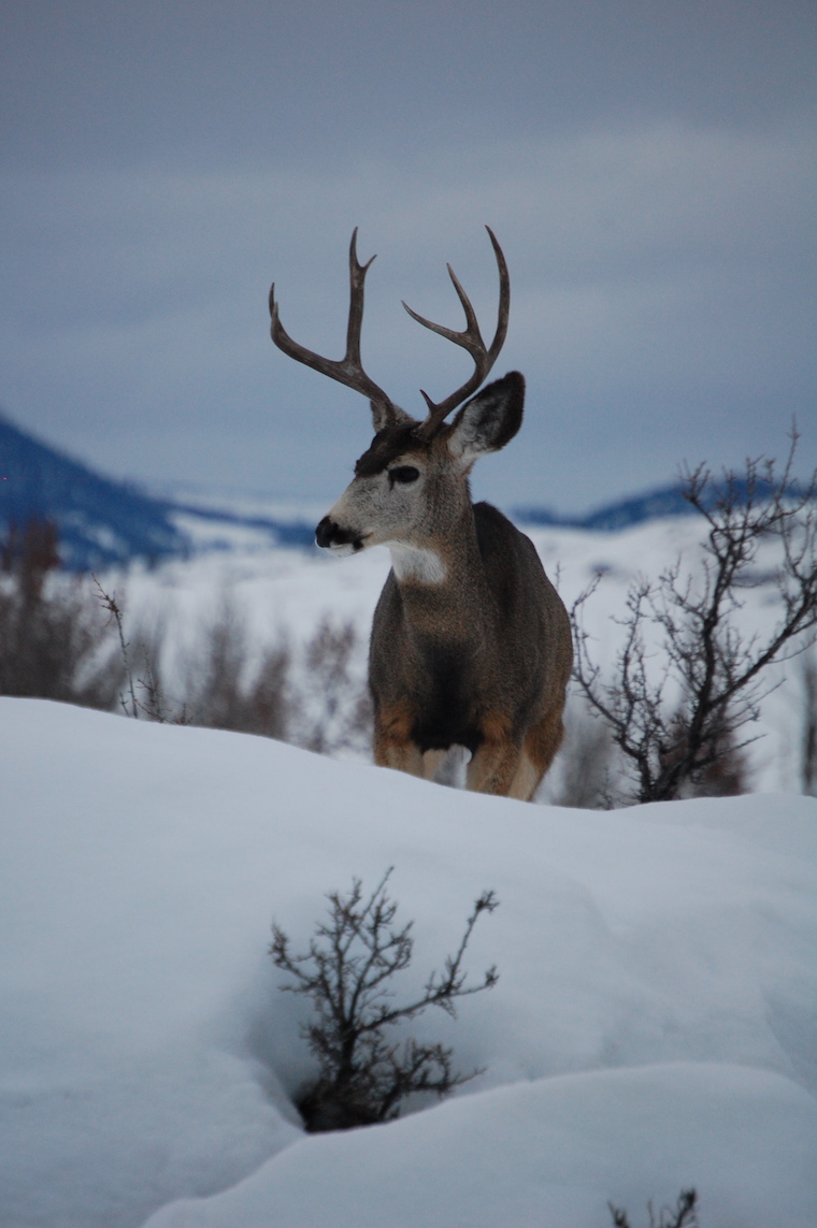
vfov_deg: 6.9
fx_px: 10230
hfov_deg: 4.6
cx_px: 408
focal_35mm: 300
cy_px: 614
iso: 800
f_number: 5.6
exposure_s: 1/400
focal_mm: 200
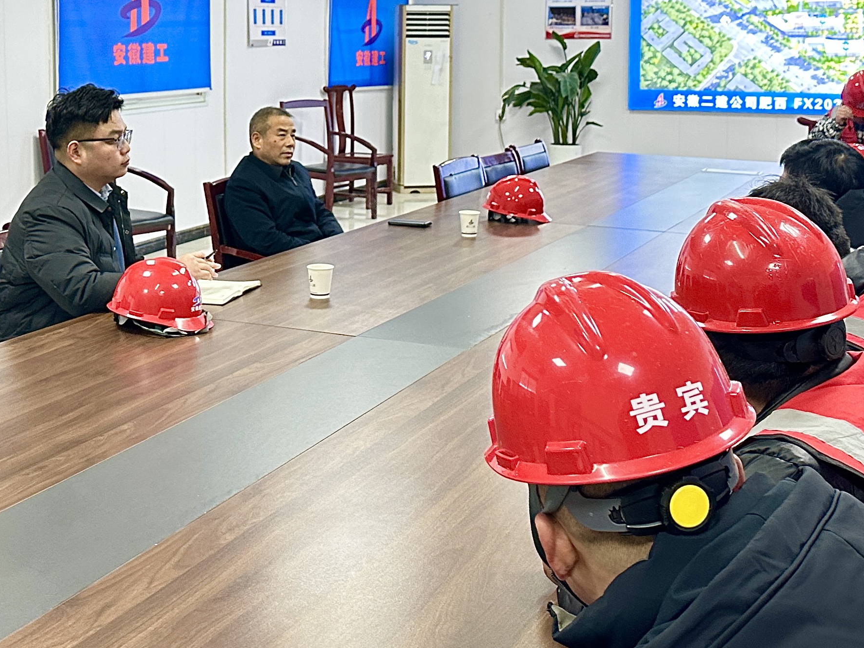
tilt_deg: -4.5
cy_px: 206
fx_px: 899
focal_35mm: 36
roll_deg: -0.7
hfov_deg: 51.3
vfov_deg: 39.1
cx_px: 474
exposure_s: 1/50
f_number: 1.78
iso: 320
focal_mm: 6.86
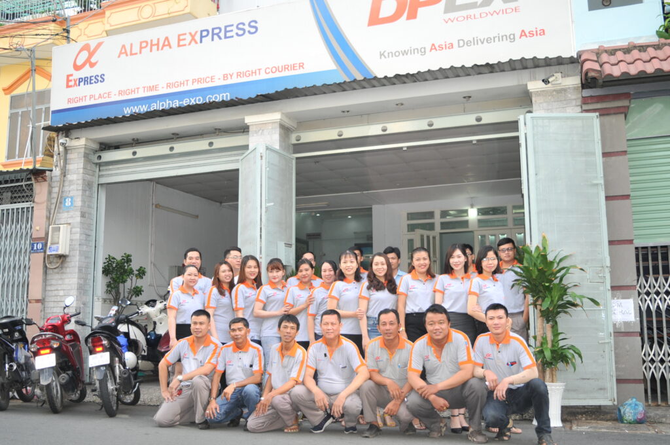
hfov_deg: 55.2
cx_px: 335
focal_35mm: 34
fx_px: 641
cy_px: 222
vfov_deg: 38.3
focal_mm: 23
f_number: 3.8
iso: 250
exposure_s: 1/250
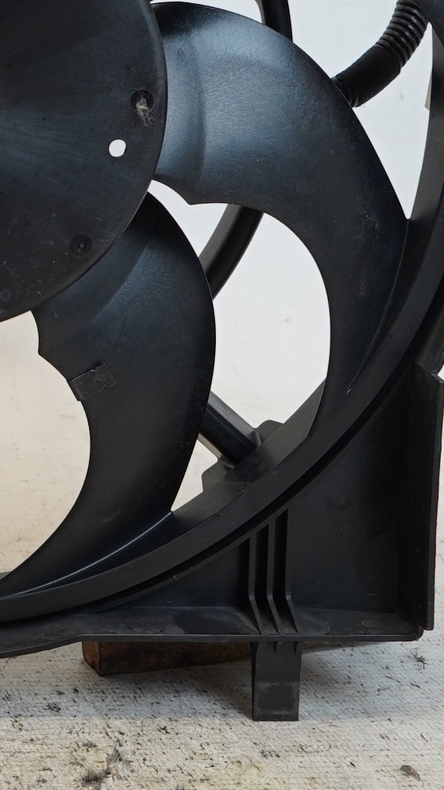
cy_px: 67
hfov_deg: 14.5
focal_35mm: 76
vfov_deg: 26.8
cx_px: -268
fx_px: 1591
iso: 200
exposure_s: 1/60
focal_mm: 16
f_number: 4
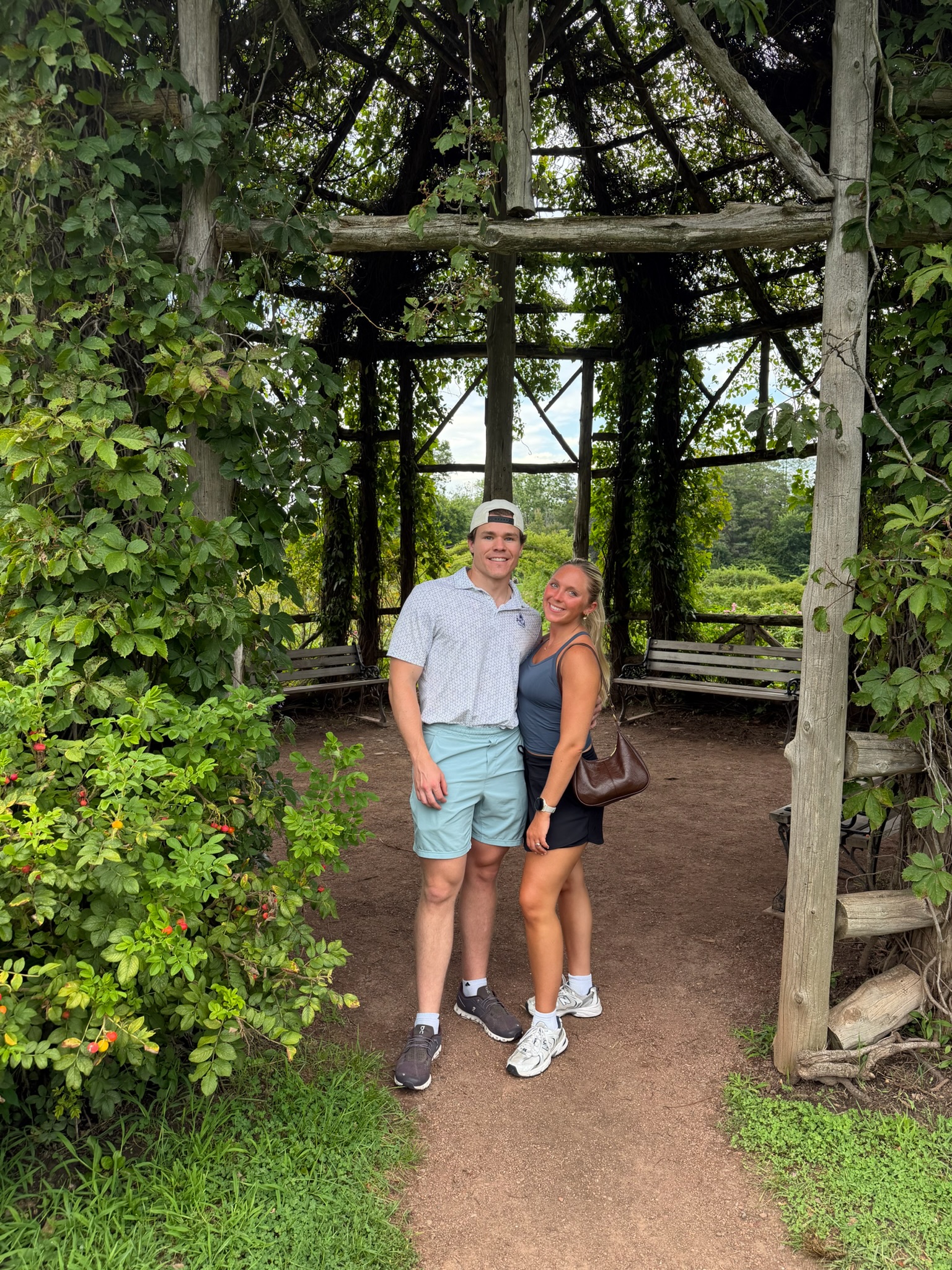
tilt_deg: -2.7
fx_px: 880
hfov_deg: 56.8
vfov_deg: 71.6
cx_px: 476
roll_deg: -0.9
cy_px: 635
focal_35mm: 24
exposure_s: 1/372
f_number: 1.78
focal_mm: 6.76
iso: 100
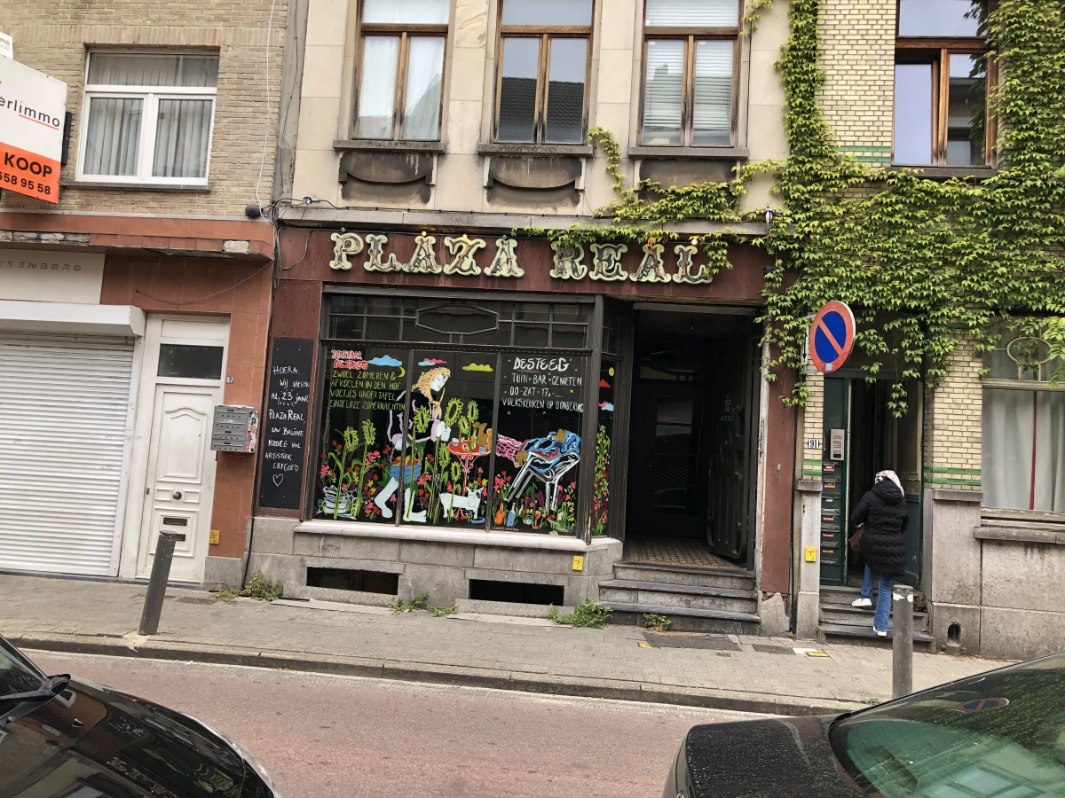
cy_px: 399
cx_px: 532
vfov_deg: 49.7
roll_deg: -4.3
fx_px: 861
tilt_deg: +7.0
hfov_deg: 63.4
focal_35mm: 28
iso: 32
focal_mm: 4
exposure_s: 1/120
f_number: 1.8
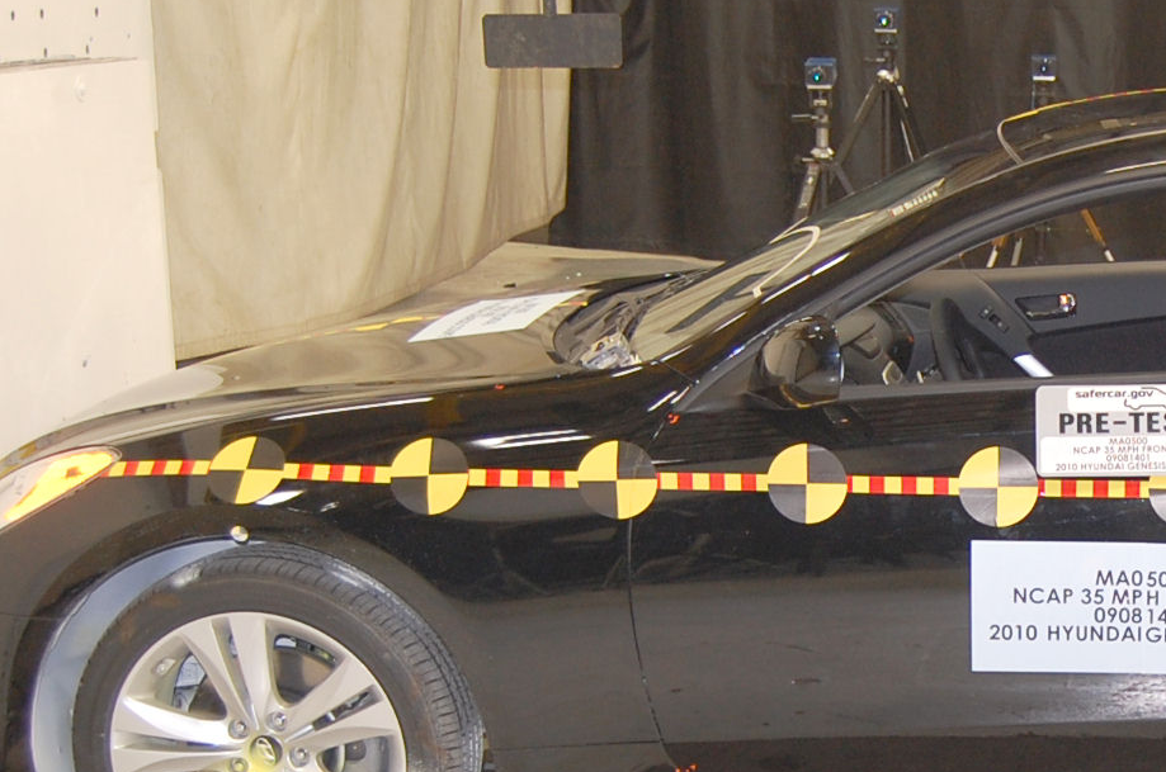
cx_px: 1147
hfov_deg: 24.1
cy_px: 588
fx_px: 2618
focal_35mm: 81
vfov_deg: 16.7
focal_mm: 22
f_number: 3.8
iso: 400
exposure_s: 1/60
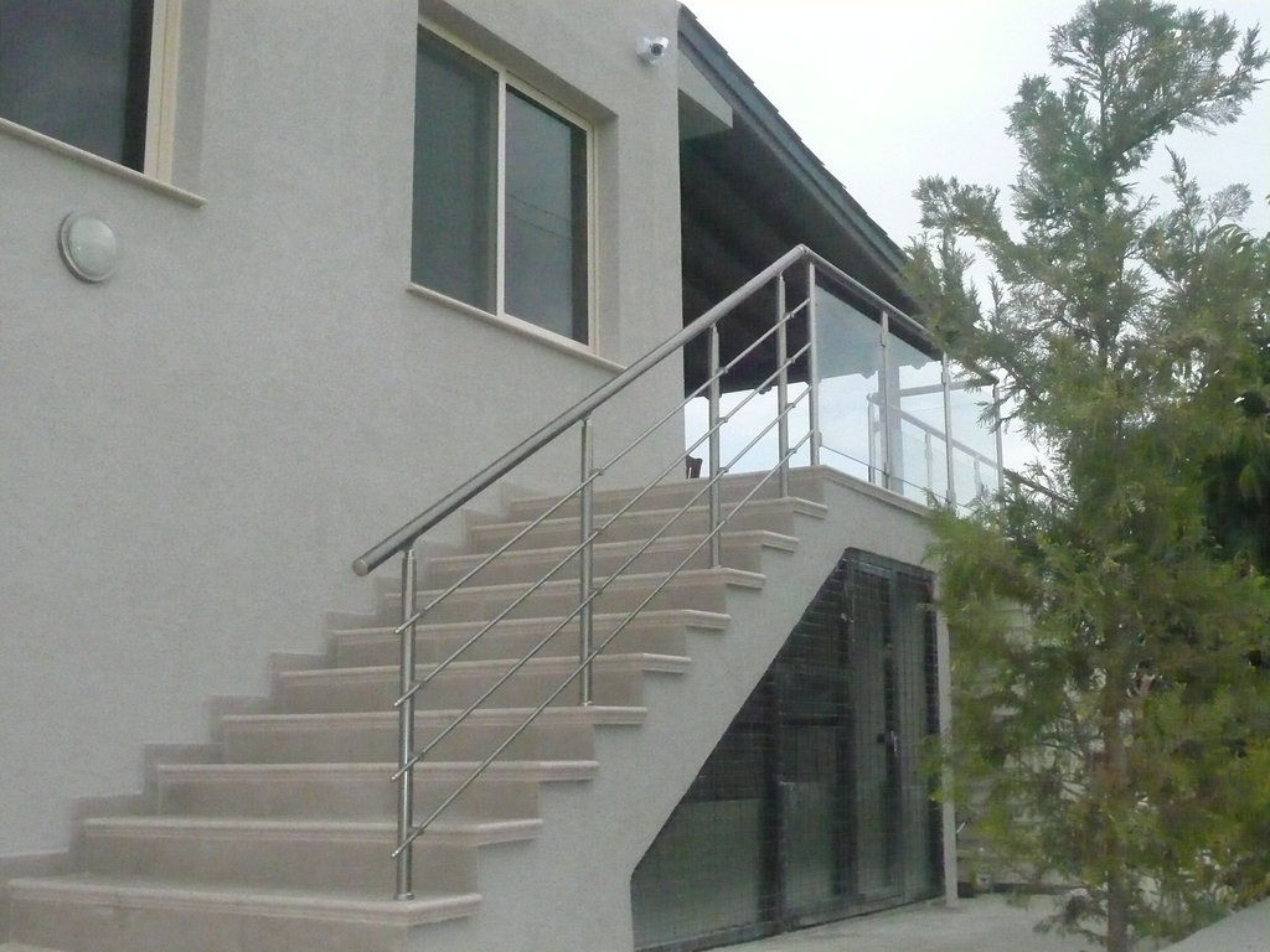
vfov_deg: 34.3
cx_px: 635
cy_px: 476
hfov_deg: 44.8
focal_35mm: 42
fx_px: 1541
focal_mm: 6.9
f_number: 10
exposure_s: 1/1300
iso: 1250
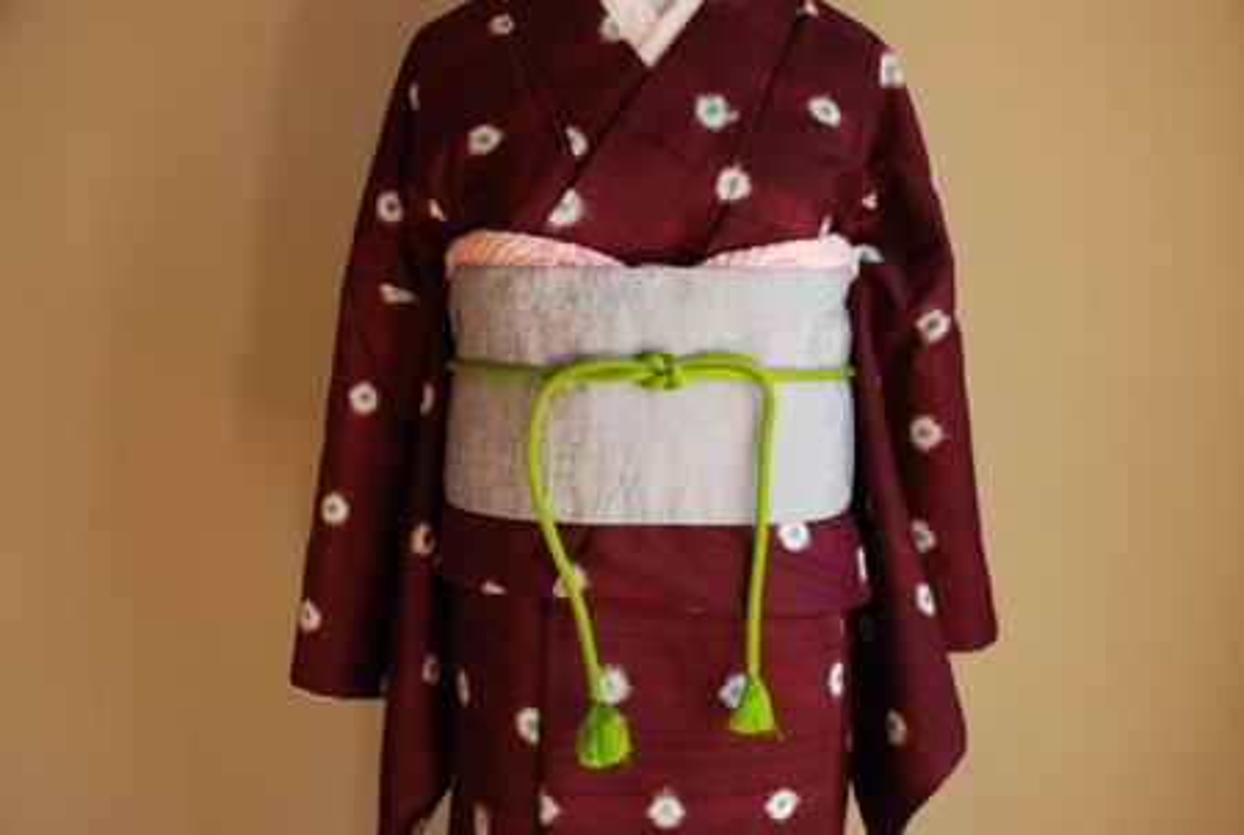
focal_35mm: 39
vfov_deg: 34.4
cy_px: 418
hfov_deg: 49.5
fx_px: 1350
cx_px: 622
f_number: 4
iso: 400
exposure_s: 1/60
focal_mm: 26
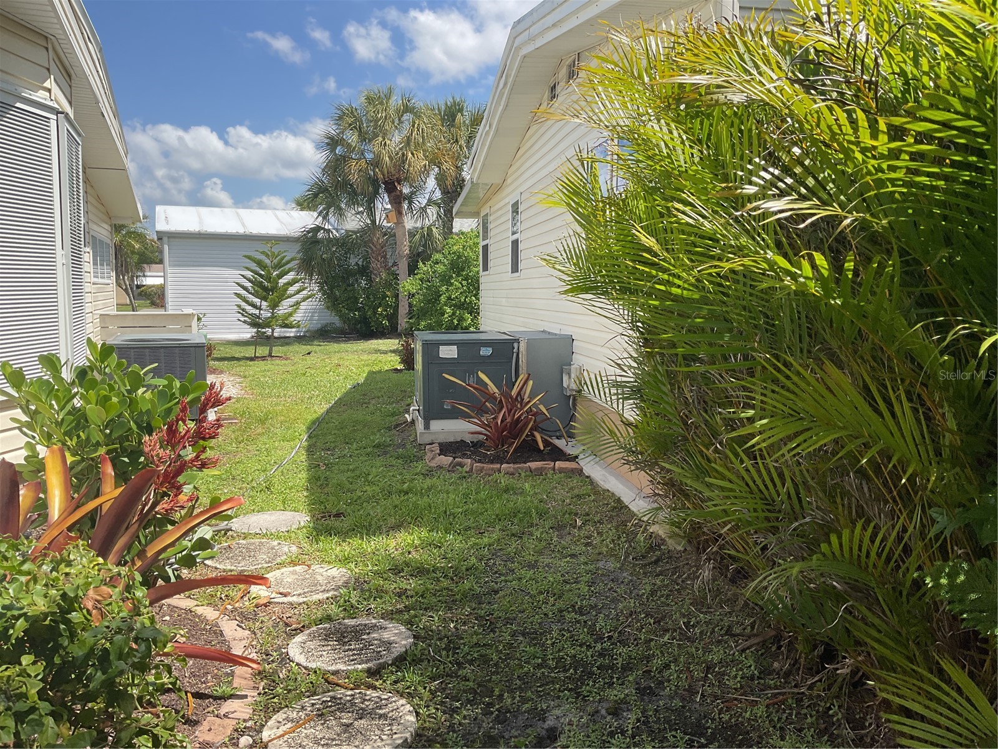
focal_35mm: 29
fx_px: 836
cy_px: 374
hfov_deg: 61.7
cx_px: 499
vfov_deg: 48.2
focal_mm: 3
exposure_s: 1/1221
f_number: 1.8
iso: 16
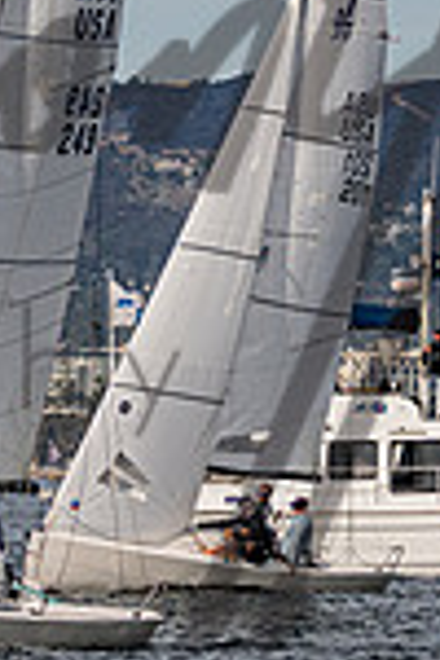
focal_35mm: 532
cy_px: 192
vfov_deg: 3.9
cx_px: 20
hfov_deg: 2.6
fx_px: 9753
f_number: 5.6
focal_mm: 100
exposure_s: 1/4000
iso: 320
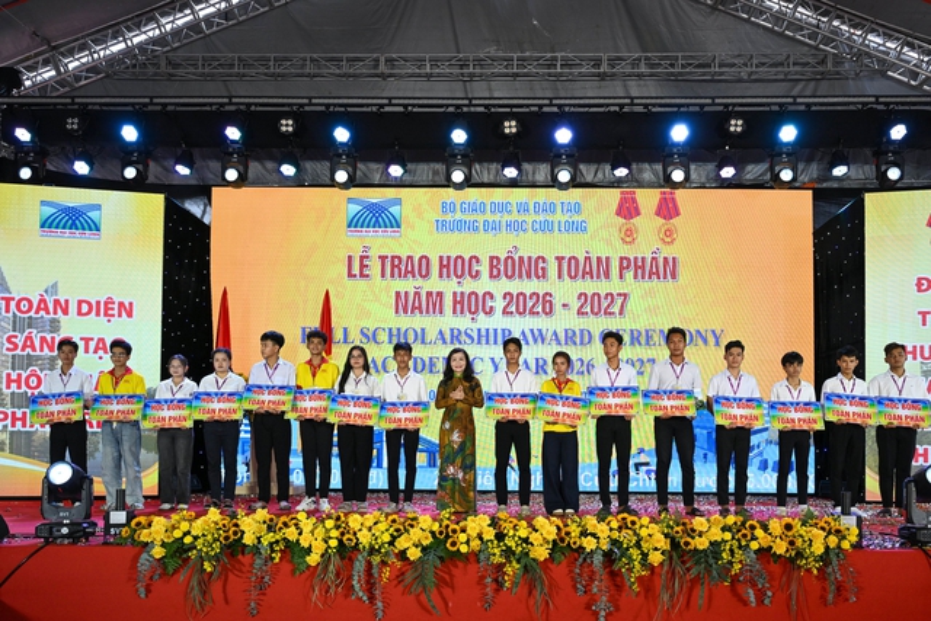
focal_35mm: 32
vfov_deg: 41.1
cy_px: 310
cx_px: 466
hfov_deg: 58.7
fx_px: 828
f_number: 7.1
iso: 640
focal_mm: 32
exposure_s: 1/160
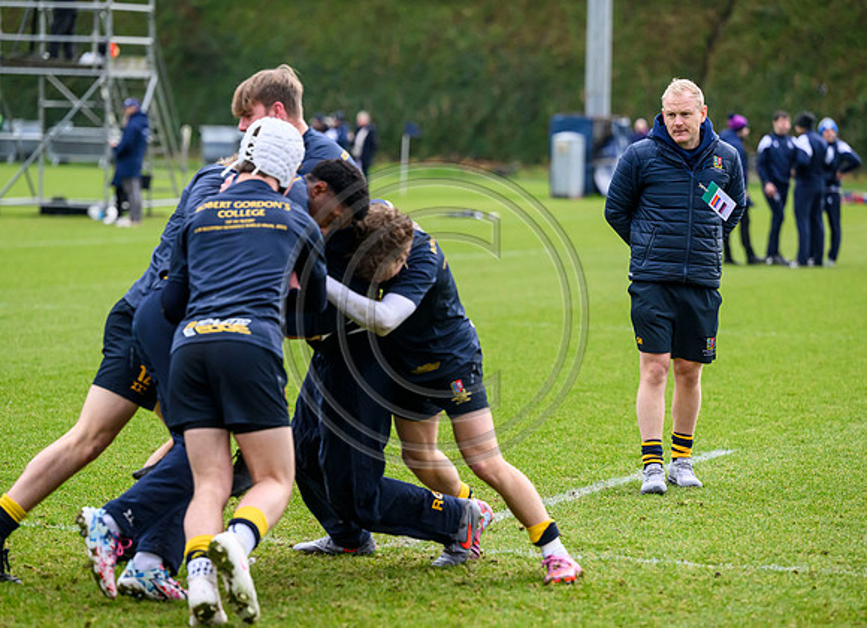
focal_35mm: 163
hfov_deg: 12.3
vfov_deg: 8.9
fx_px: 4024
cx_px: 483
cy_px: 306
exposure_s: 1/2500
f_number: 3.5
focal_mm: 150
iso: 2500
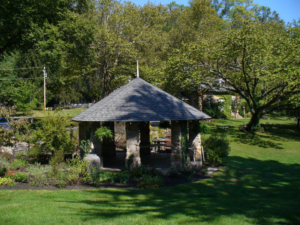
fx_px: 321
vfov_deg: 38.7
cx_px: 150
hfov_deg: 50.1
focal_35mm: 37
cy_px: 112
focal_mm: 6.1
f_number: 5.6
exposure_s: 1/250
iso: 100
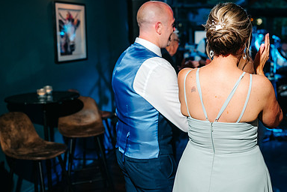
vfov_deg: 25.5
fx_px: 423
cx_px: 199
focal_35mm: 53
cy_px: 107
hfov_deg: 37.0
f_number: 2.2
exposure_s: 1/200
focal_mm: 35
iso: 400
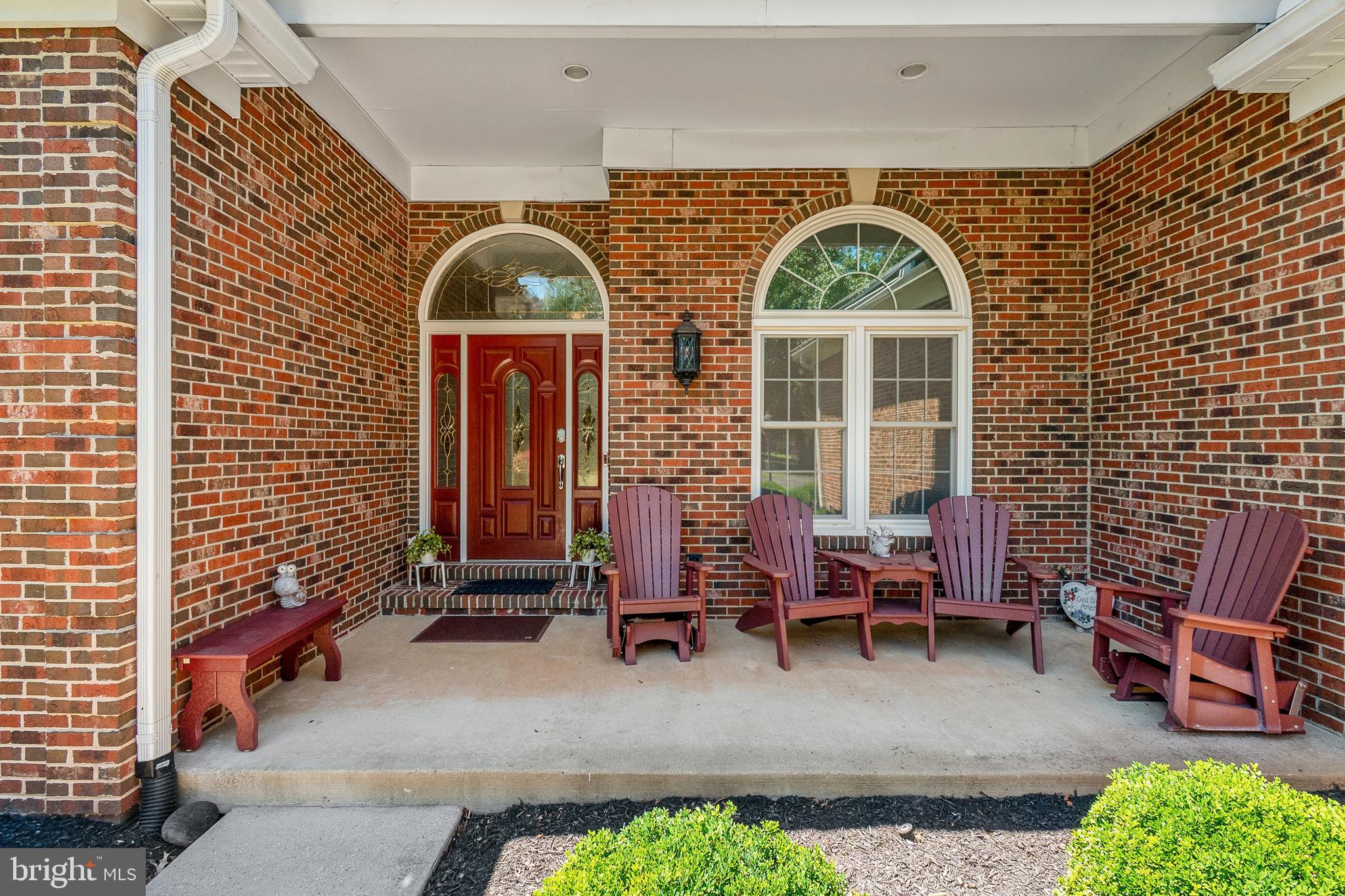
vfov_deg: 77.3
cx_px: 672
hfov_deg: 100.4
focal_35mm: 15
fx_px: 560
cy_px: 448
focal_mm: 10
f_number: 8
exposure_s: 1/200
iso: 400
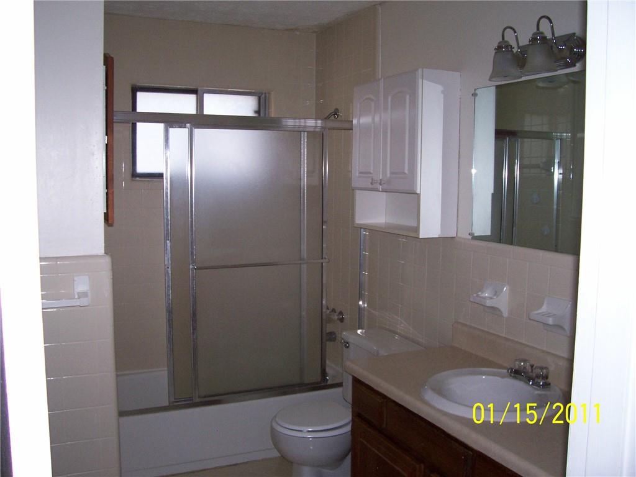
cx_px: 318
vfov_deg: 41.8
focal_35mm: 34
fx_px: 625
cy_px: 238
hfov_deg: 54.0
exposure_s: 1/112
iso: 140
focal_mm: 5.6
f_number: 2.7
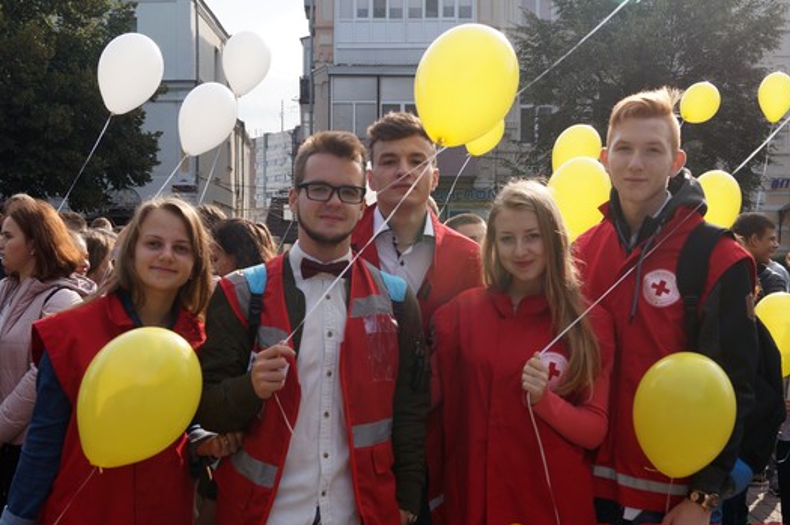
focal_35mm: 48
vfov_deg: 27.9
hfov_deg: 41.1
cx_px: 405
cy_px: 345
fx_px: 1052
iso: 100
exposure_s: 1/200
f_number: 6.3
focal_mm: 24
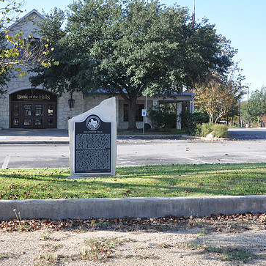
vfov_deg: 30.0
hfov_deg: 29.9
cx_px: 93
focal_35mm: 57
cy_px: 134
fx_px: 496
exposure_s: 1/80
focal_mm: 28
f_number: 9
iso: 200
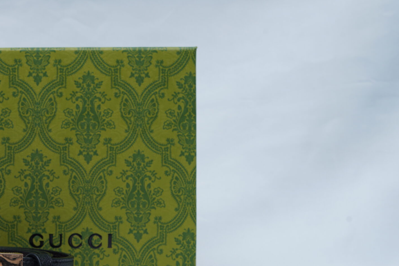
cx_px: 57
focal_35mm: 90
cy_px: 180
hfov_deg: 22.2
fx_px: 997
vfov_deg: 15.2
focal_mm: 50
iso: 160
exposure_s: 1/160
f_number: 9
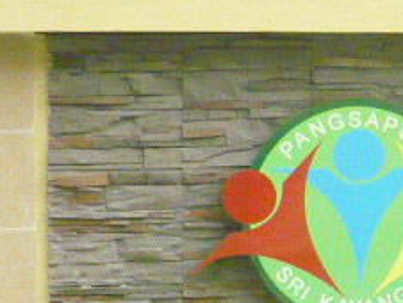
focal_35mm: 164
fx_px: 1911
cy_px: 223
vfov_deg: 9.1
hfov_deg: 11.6
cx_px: 562
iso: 1600
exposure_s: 1/320
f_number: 8
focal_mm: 6
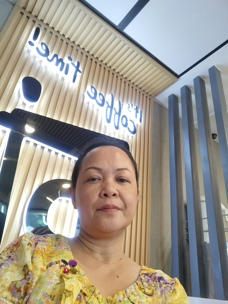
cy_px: 152
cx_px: 114
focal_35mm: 20
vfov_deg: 81.7
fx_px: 176
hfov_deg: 66.0
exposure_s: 1/30
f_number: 2.45
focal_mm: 3.48
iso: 120
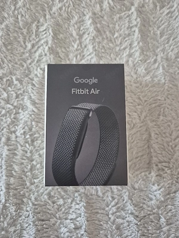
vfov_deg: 73.9
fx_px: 159
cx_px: 90
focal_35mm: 23
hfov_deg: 58.9
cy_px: 119
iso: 1000
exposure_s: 1/100
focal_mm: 5.4
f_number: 1.8
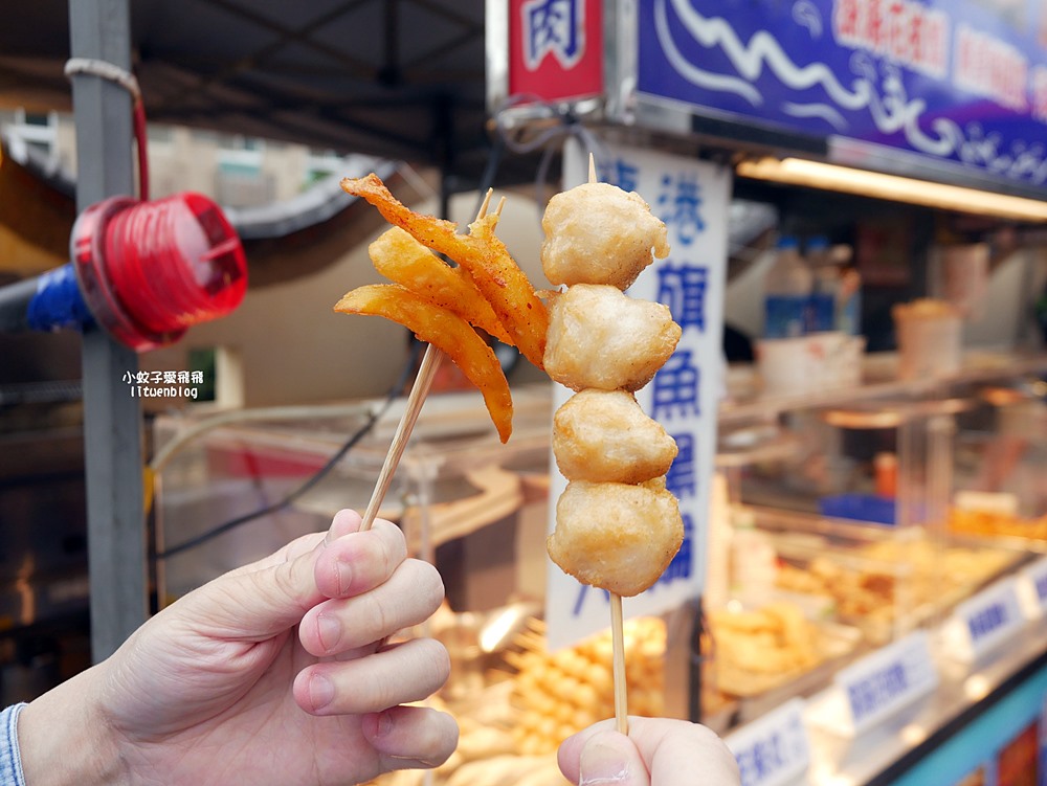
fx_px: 1029
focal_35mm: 34
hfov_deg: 53.9
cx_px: 524
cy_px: 393
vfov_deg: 41.8
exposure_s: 1/320
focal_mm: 17
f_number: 4.1
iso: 200
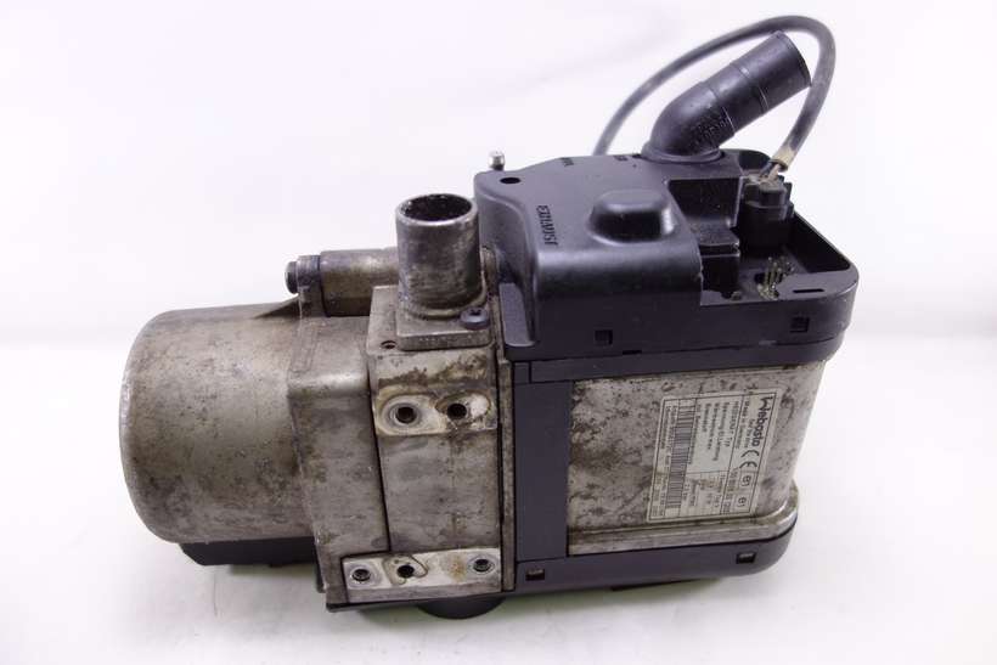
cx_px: 498
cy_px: 332
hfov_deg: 65.5
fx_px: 776
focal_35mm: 28
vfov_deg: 46.4
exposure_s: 1/80
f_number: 1.8
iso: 125
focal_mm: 10.4
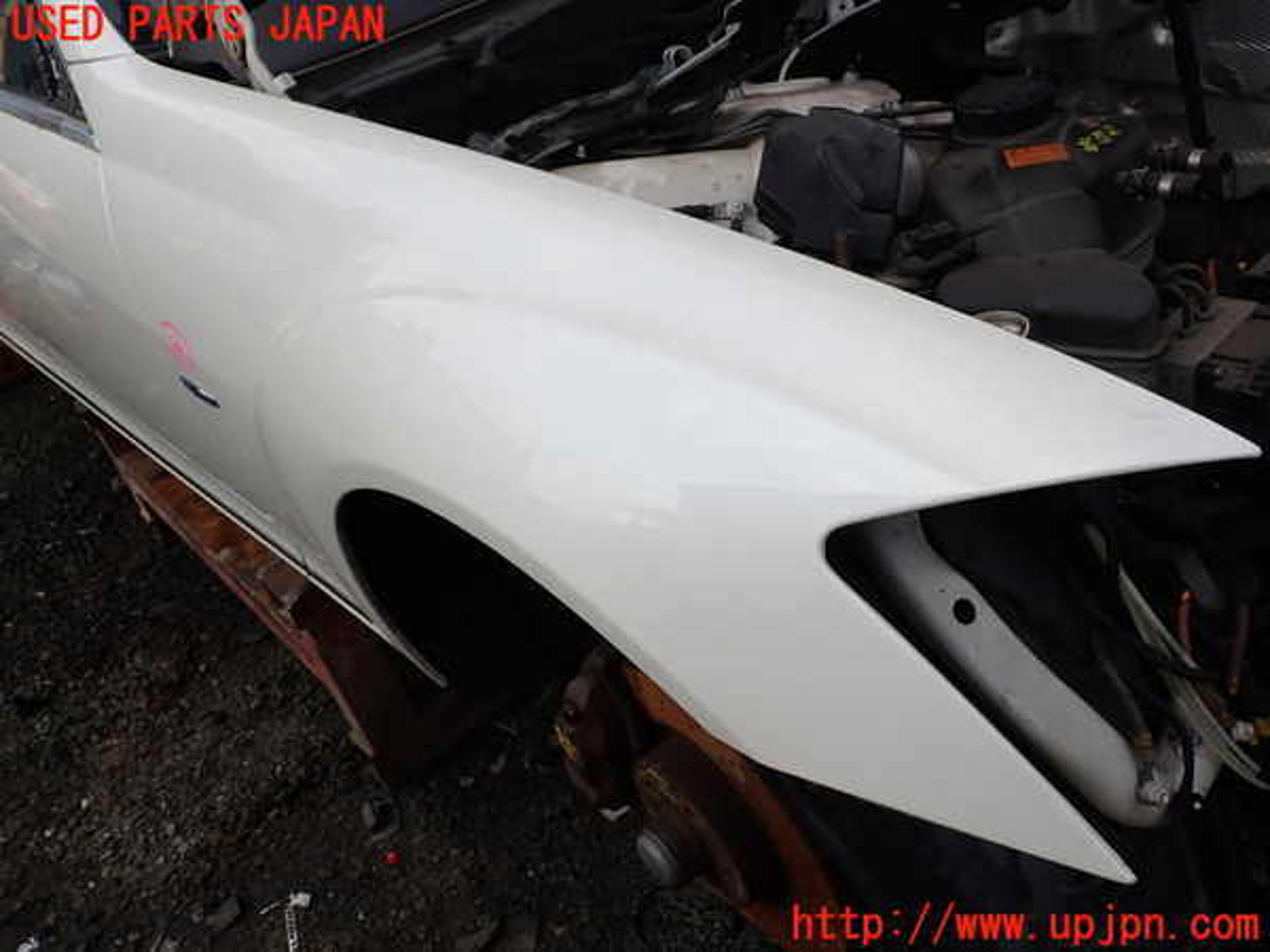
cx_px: 635
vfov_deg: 46.8
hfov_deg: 60.0
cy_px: 476
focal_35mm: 30
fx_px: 1101
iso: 100
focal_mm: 5.4
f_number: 3.2
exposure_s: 1/800
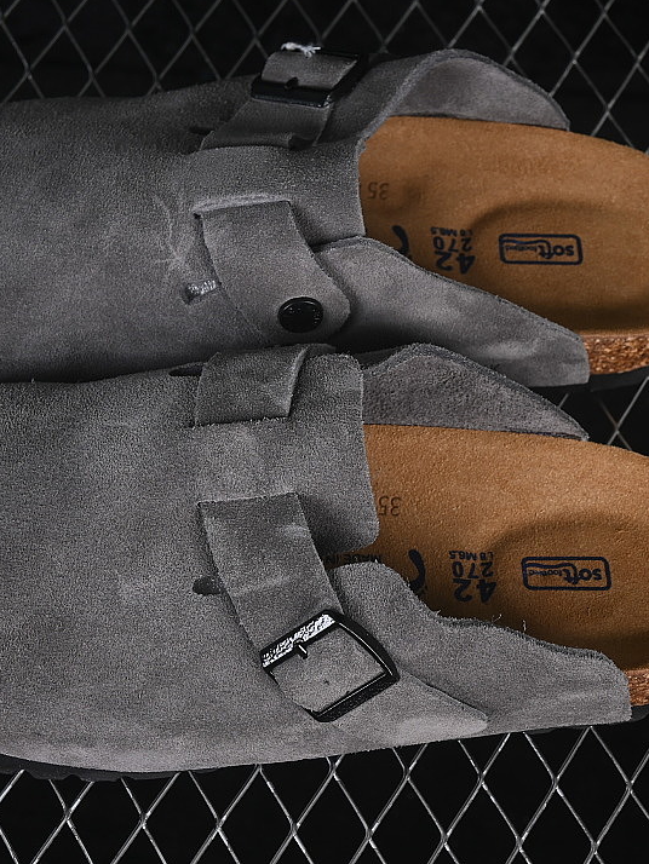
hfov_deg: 13.6
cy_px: 431
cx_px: 278
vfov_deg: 18.0
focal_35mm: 109
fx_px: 2723
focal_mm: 50
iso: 160
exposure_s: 1/80
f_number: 7.1
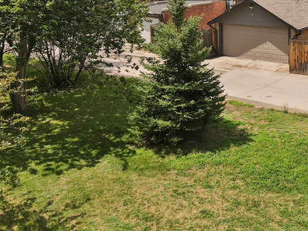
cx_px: 281
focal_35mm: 46
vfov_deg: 29.8
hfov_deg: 38.2
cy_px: 11
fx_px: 409
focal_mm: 4.5
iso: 100
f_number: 2.8
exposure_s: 1/500
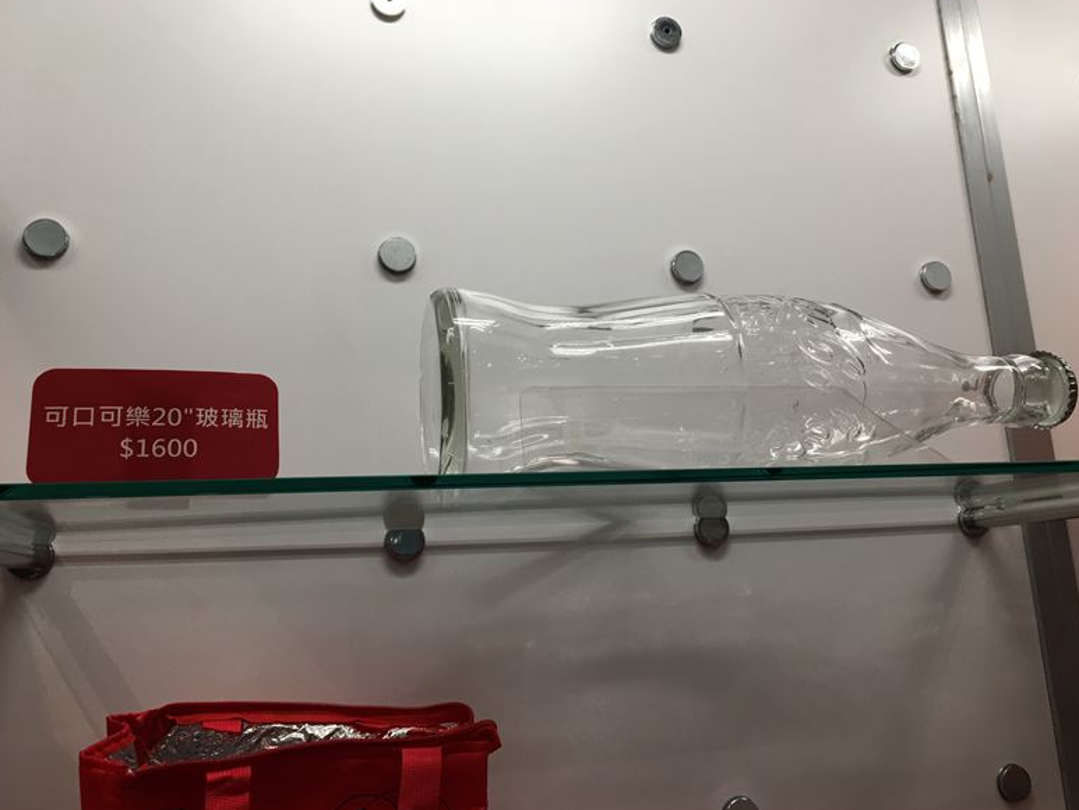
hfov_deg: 60.0
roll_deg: +3.8
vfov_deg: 46.8
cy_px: 401
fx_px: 935
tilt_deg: +12.9
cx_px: 549
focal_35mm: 30
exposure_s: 1/30
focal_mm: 4.15
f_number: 2.2
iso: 25
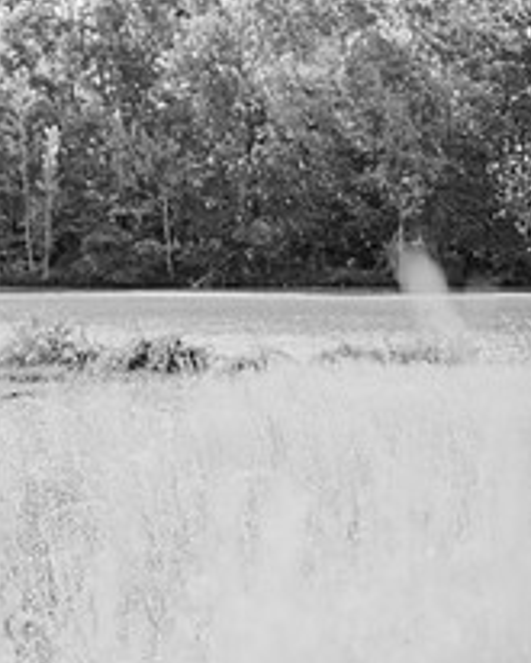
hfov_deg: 11.1
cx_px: -367
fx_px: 2591
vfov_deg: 14.6
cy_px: 314
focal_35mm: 132
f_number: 2.8
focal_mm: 50
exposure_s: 1/1000
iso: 100
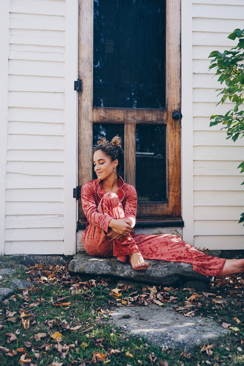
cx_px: 122
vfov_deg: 54.4
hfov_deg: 37.9
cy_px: 183
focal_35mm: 35
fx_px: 356
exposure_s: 1/400
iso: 160
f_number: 4
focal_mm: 35
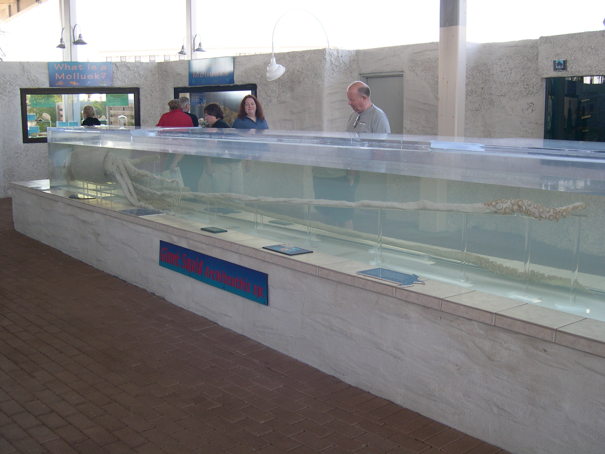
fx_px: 664
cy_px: 227
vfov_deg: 37.7
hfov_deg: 49.0
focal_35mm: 38
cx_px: 302
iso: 100
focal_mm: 8
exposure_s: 1/113
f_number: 2.8
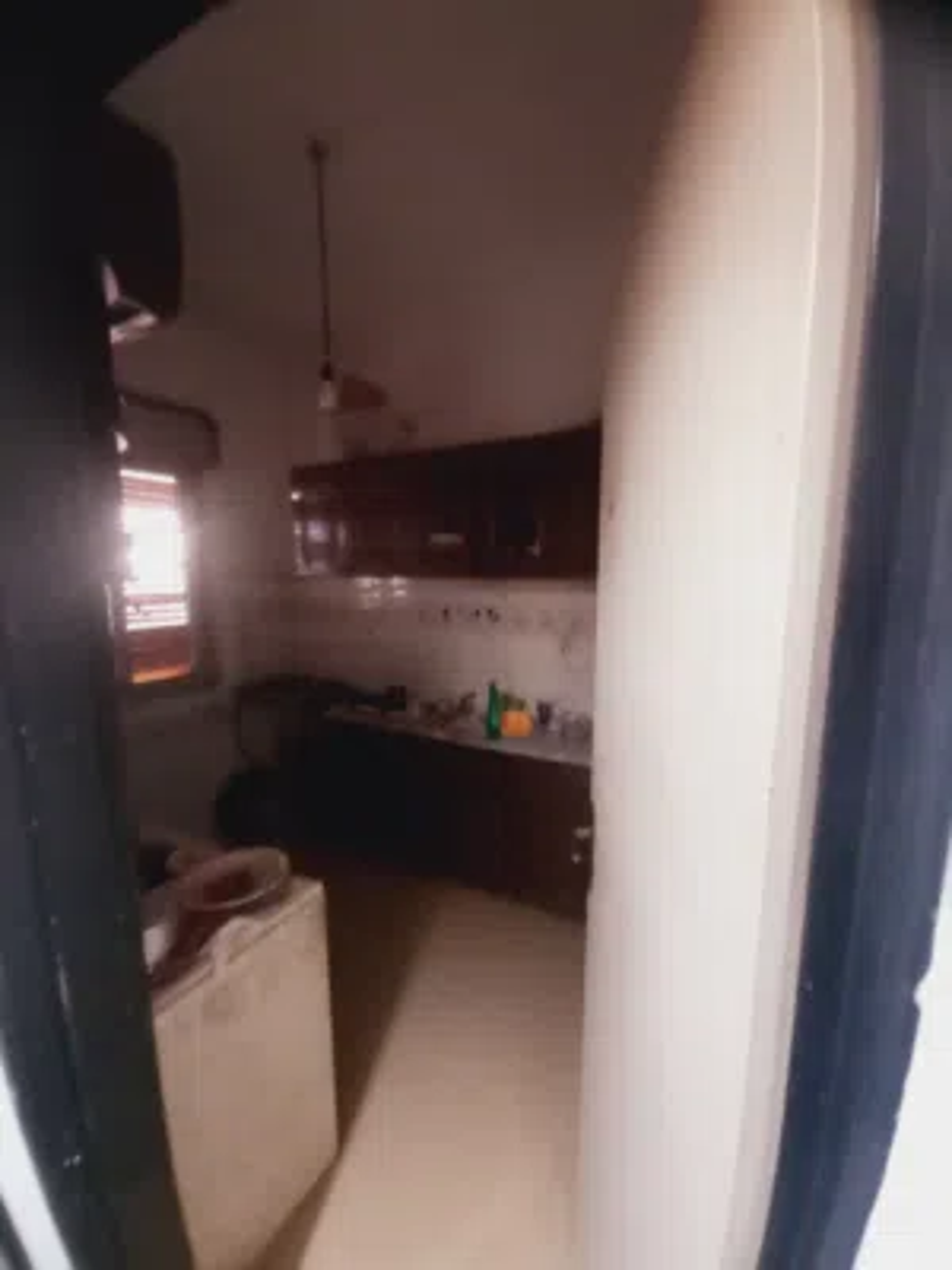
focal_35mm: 13
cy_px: 635
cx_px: 476
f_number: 2.2
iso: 1000
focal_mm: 1.42
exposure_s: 1/14
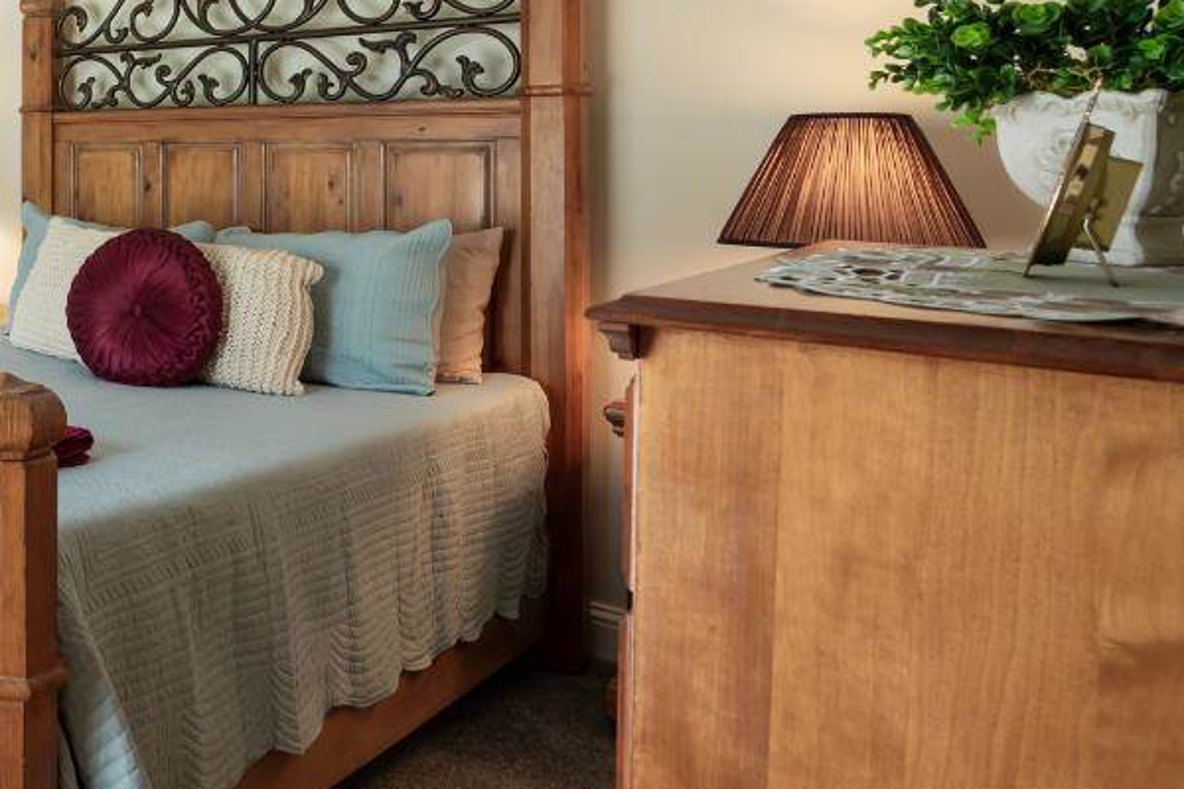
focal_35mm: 35
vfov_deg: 36.5
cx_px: -292
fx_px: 1151
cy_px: 148
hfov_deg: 37.8
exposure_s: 1/5
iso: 200
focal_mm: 14
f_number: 8
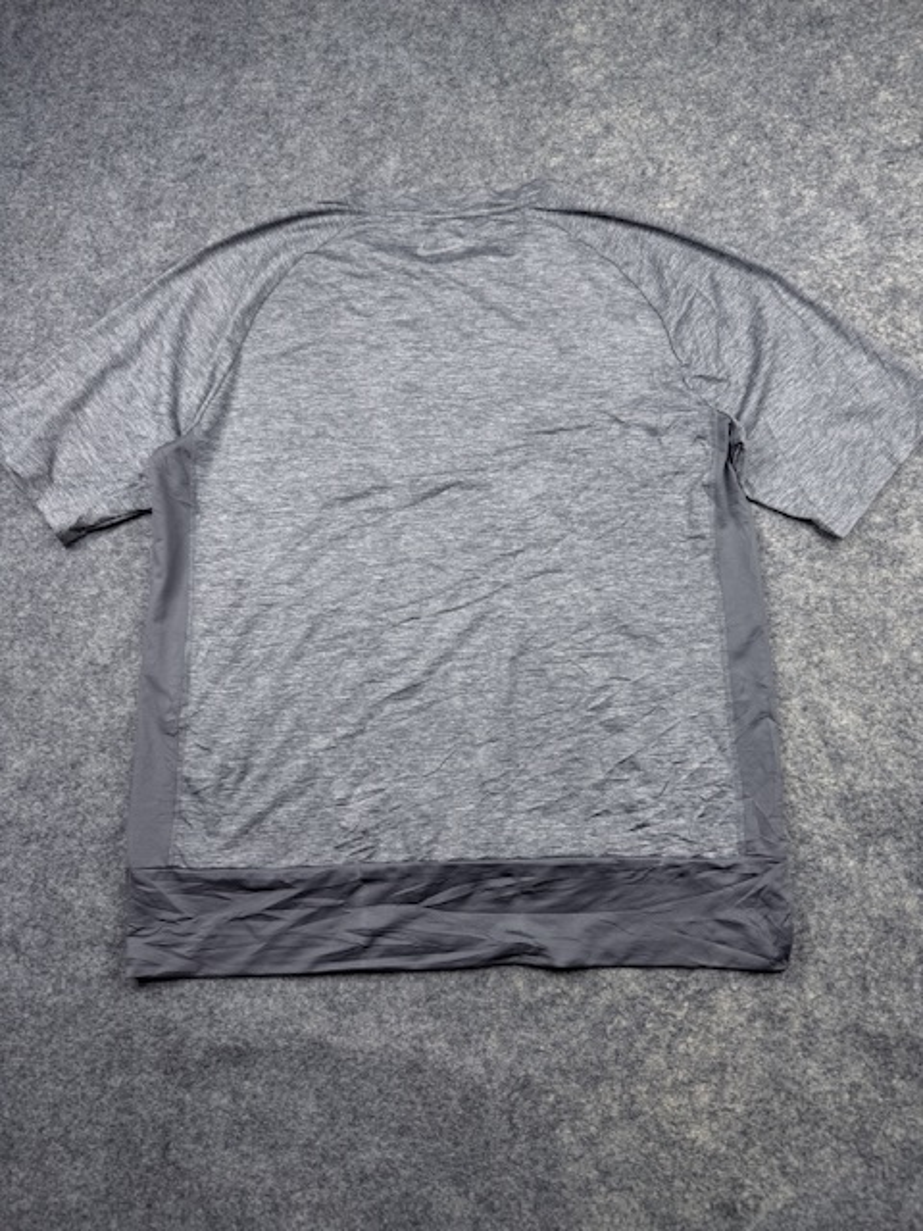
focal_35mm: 24
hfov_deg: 56.8
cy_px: 616
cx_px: 462
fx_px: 853
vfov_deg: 71.6
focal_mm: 6.76
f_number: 1.78
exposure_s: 1/145
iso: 64
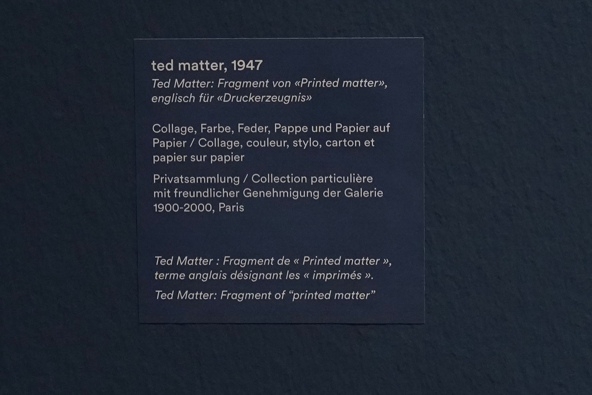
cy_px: 198
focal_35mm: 24
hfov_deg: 73.7
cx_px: 296
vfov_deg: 53.1
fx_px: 395
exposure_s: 1/80
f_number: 3.5
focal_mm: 24
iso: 3200
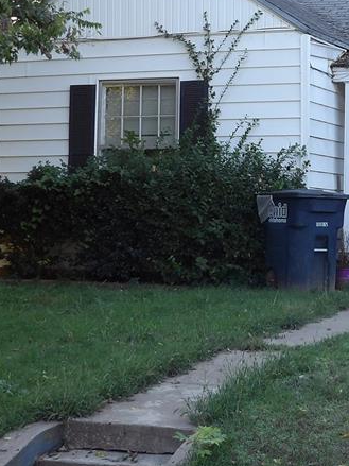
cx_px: 316
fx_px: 1036
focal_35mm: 77
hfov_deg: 18.8
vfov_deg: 25.2
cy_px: 155
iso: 100
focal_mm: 5.9
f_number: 3.6
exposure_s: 1/73
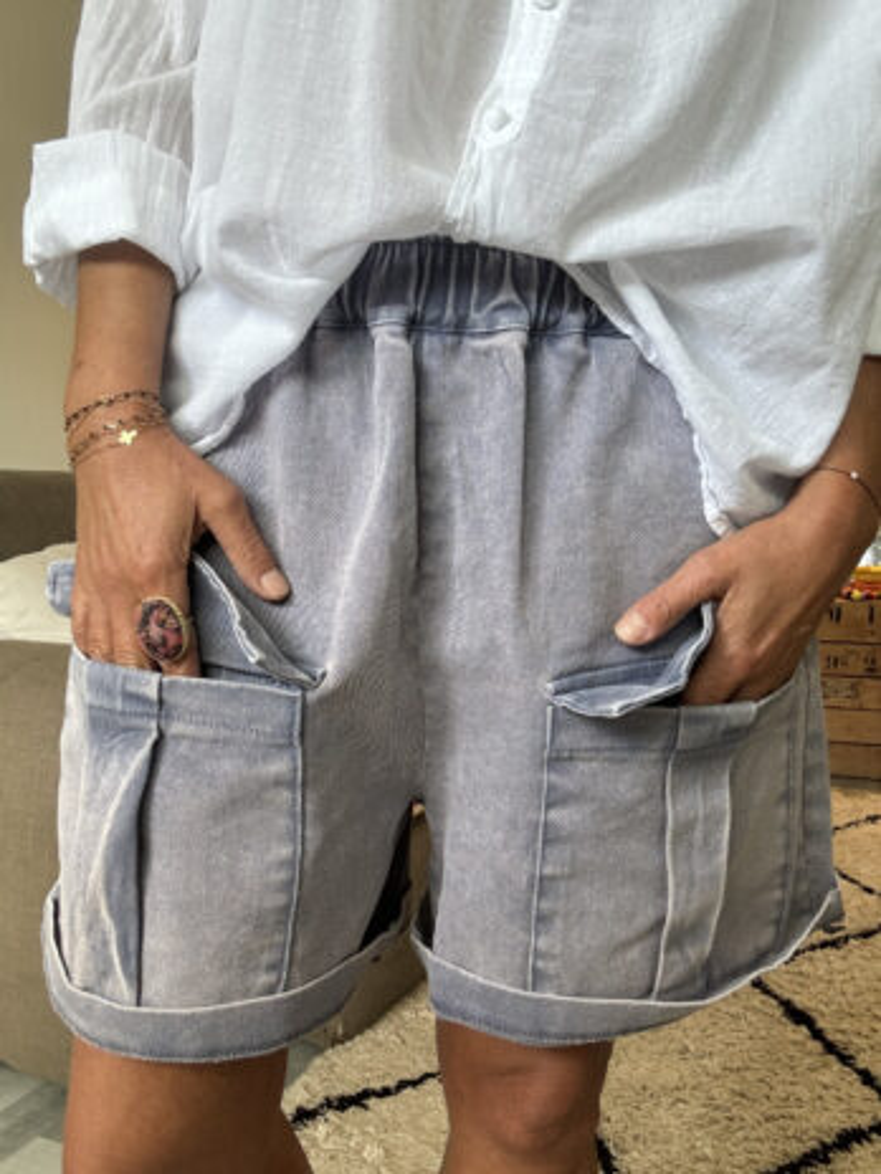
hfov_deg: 46.8
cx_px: 440
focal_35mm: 30
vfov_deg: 60.0
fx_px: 1018
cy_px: 587
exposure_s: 1/60
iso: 125
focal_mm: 2.69
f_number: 1.9
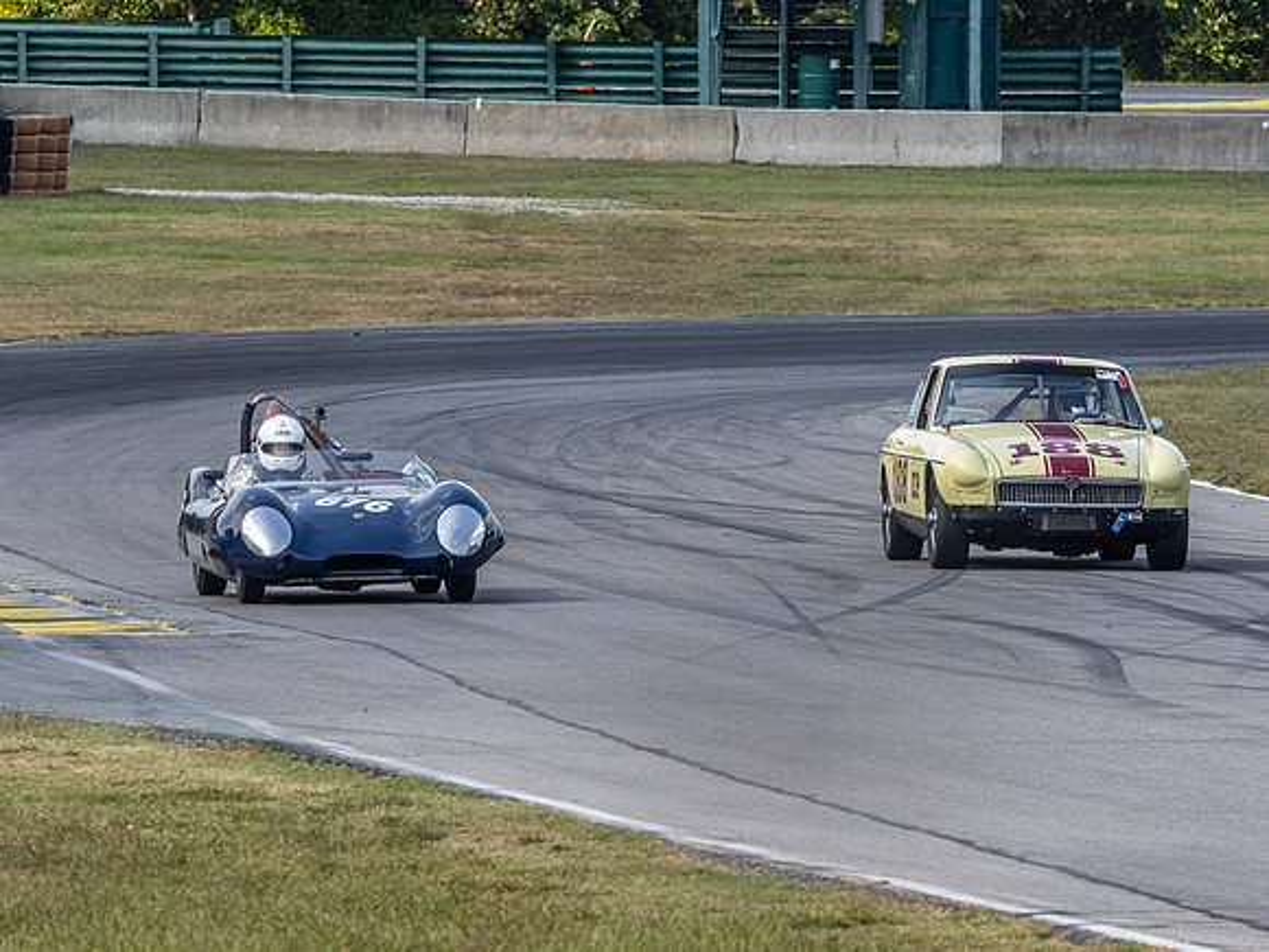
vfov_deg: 2.5
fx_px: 22032
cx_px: 634
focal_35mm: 601
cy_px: 476
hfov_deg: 3.3
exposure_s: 1/320
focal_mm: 300
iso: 400
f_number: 11
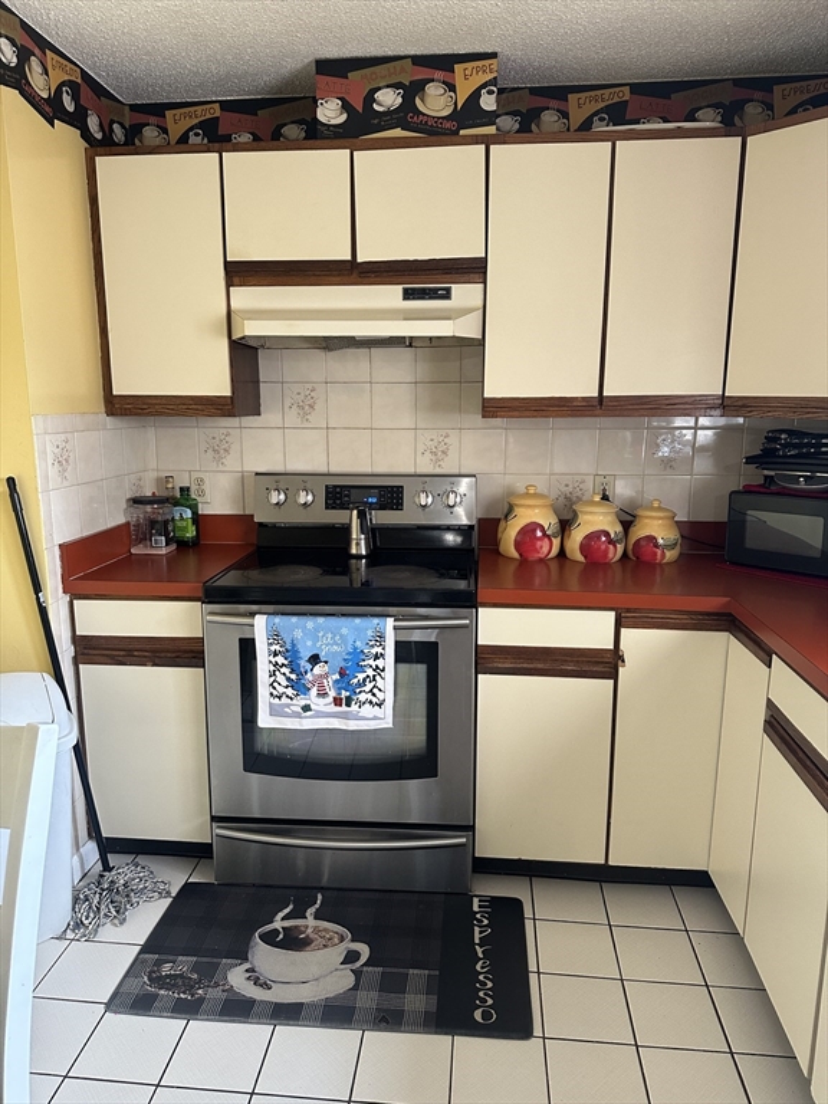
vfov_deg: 71.6
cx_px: 414
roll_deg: -0.1
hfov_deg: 56.8
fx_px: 765
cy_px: 552
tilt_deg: -10.7
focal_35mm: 24
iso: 320
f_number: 1.78
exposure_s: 1/60
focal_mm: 6.86
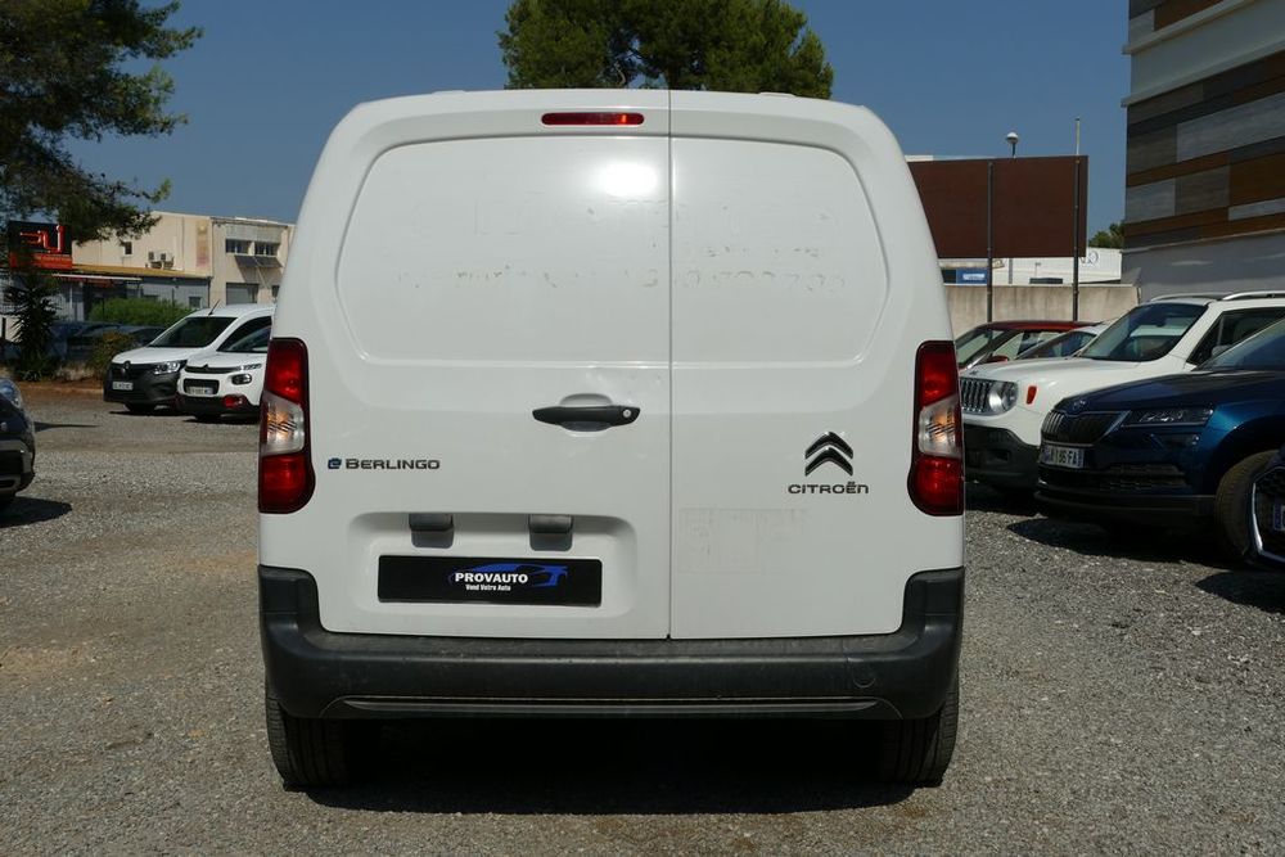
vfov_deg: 33.4
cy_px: 428
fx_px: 1428
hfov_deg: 48.5
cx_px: 642
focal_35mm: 40
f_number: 5.6
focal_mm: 14.5
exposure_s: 1/2000
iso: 125
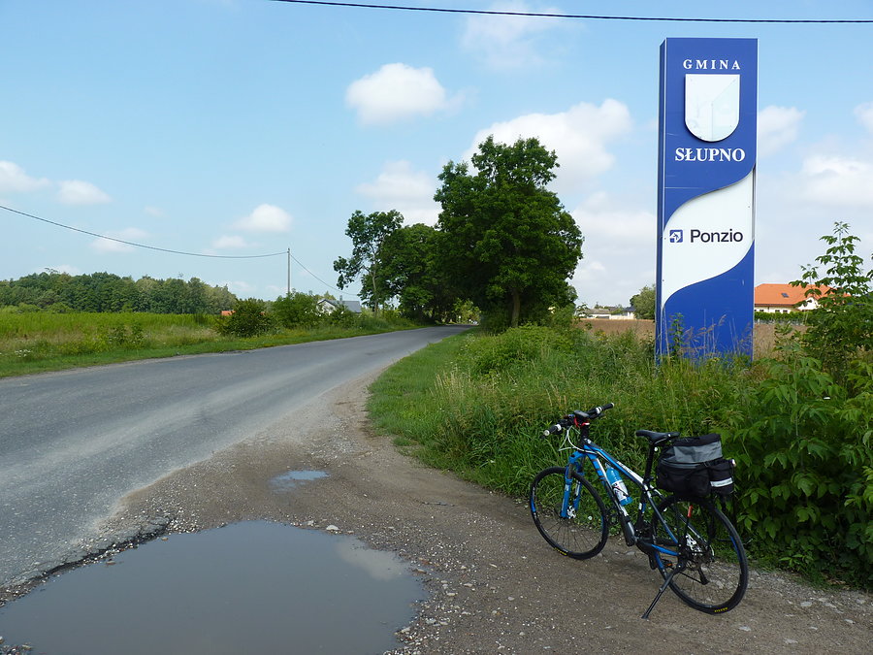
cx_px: 436
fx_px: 681
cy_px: 328
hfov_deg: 65.3
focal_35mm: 27
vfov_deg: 51.4
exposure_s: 1/200
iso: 80
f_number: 5.6
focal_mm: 4.8
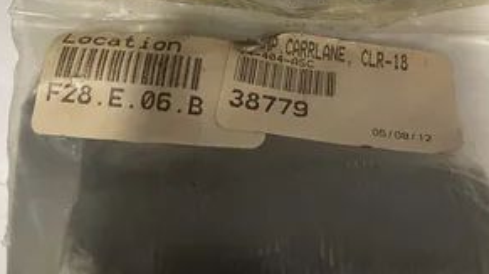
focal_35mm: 39
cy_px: -34
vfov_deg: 27.5
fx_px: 505
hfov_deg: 51.7
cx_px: 244
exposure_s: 1/60
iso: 200
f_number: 1.6
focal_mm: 4.2
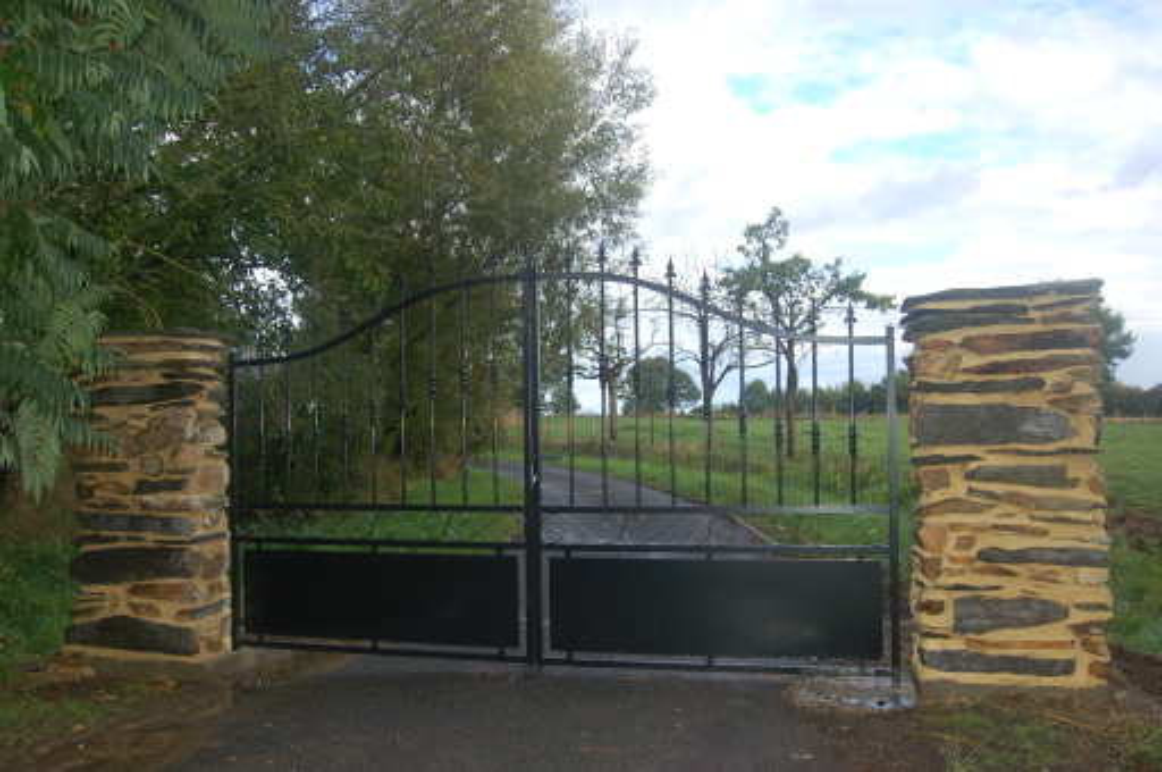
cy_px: 386
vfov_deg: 43.5
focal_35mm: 30
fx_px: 967
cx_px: 581
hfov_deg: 62.0
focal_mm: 20
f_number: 5
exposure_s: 1/500
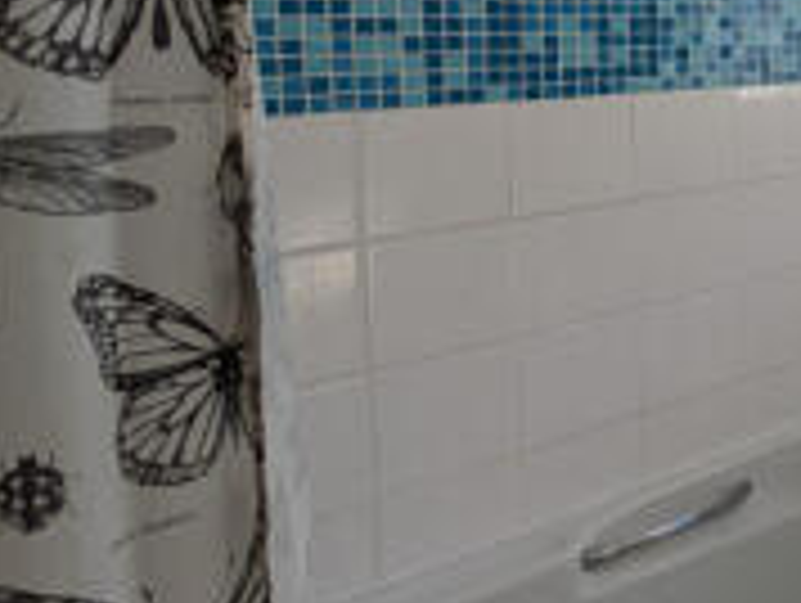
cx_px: 1188
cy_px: 47
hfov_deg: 29.6
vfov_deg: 34.6
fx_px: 904
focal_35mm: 39
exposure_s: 1/537
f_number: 1.7
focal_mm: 2.02
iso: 56
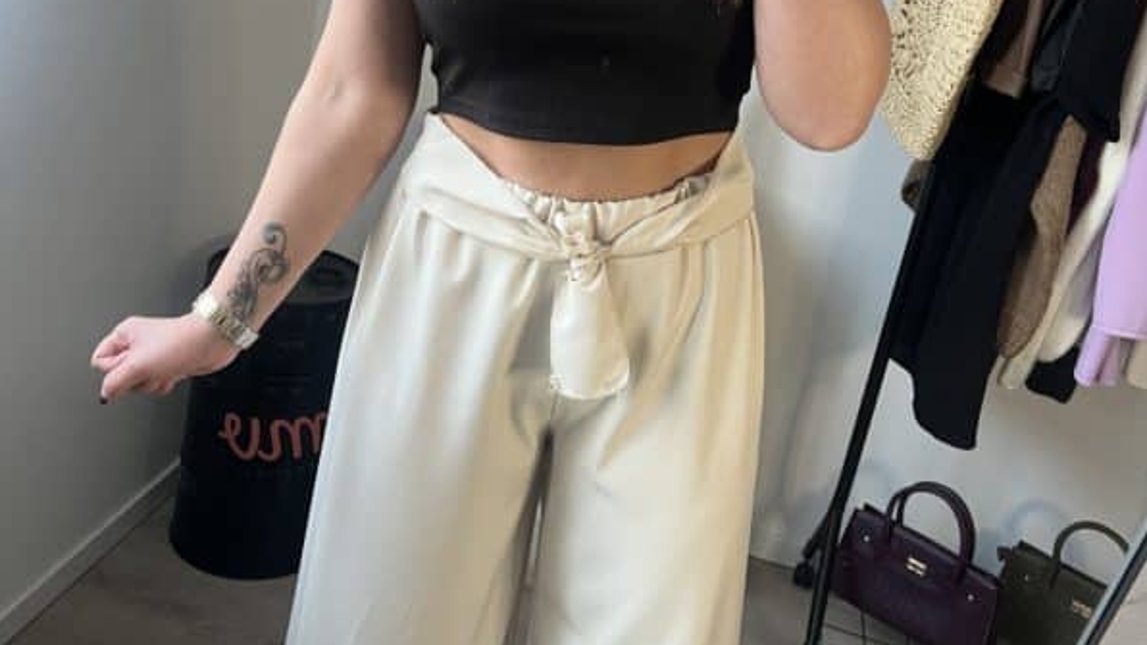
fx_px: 1156
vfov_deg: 30.6
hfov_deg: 52.8
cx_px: 574
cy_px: 158
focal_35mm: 38
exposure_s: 1/64
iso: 125
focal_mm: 5.7
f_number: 1.5
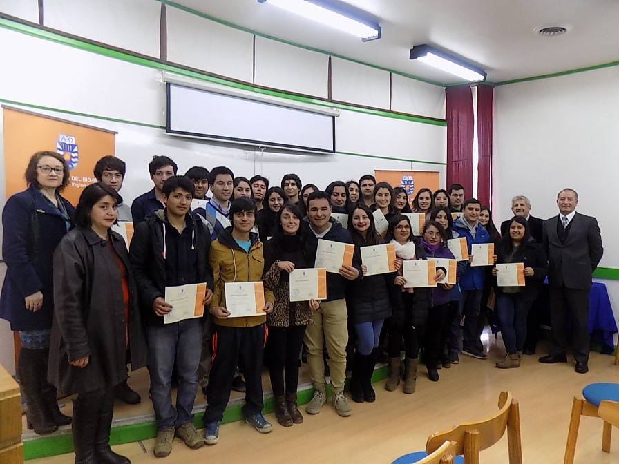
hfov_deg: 73.9
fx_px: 411
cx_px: 310
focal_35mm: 23
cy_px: 232
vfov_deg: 58.9
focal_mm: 4
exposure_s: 1/30
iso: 160
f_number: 3.1
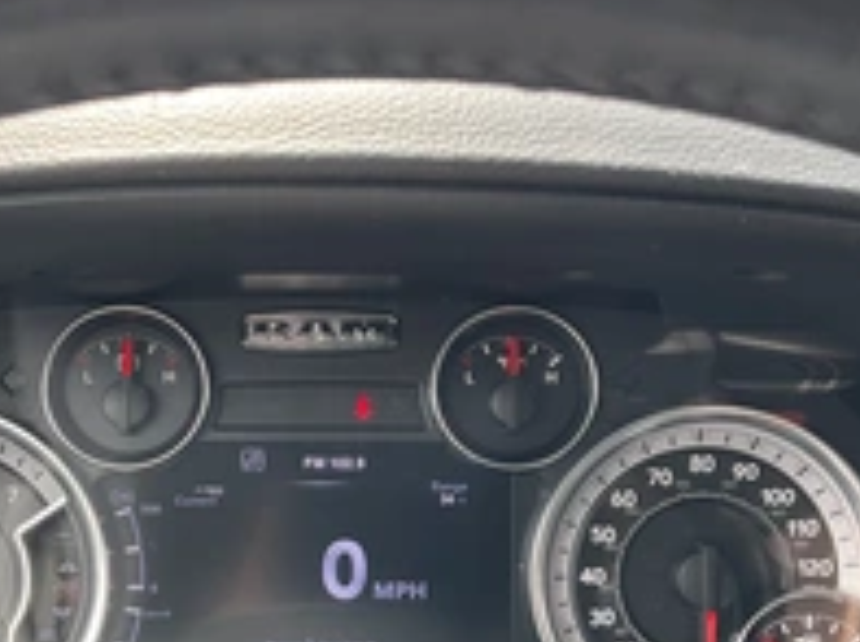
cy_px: 515
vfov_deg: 24.3
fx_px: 1463
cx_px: 314
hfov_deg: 32.6
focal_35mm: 59
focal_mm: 3
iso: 32
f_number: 1.8
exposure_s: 1/122
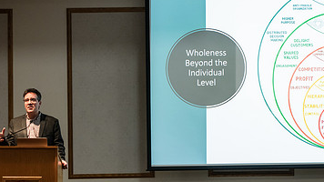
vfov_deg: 8.6
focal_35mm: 140
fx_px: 1202
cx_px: 208
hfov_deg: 15.3
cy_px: 133
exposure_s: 1/200
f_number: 3.5
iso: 1250
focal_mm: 82
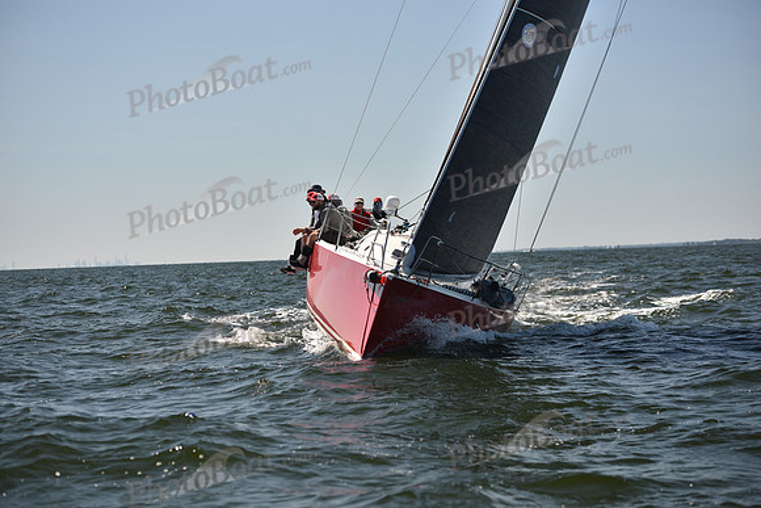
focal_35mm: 90
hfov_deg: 22.6
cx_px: 380
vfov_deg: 15.2
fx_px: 1903
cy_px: 254
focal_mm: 90
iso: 250
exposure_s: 1/1600
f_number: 3.5
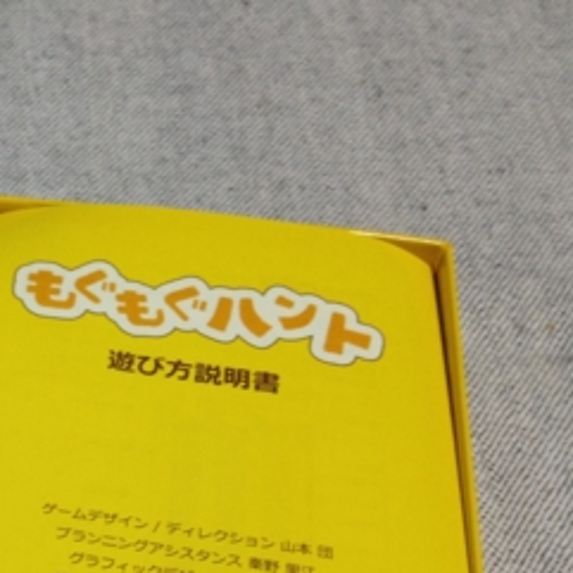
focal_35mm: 82
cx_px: -145
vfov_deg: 20.7
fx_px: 1536
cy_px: 518
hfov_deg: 19.7
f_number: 2.4
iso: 50
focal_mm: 4.28
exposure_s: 1/24
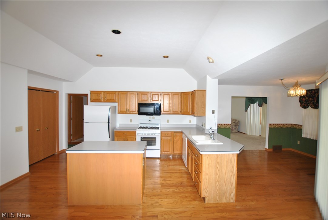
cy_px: 110
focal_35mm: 15
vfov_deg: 77.6
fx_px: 137
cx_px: 164
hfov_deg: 100.3
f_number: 4
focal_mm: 10
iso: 200
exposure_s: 1/60
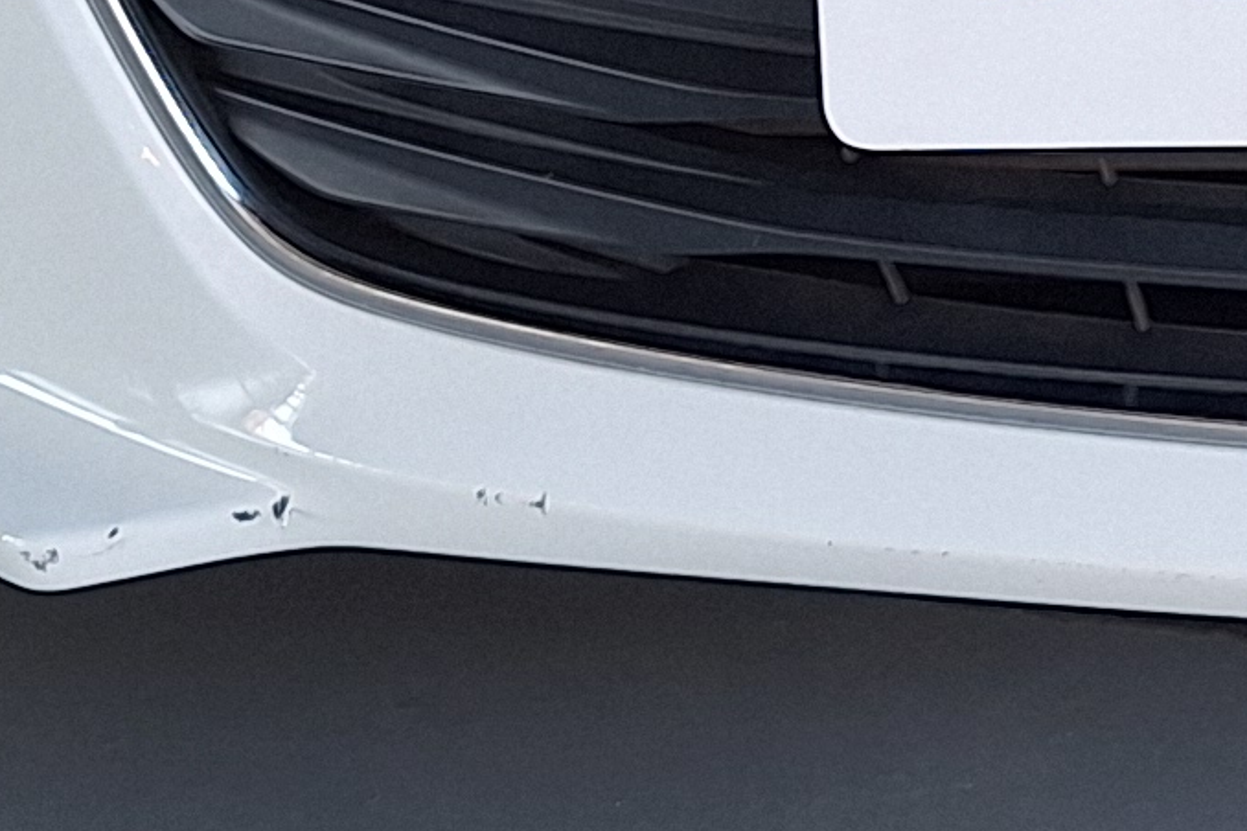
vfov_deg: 8.8
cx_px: 1374
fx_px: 4988
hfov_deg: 13.9
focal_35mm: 144
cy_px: -1061
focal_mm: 5.54
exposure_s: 1/60
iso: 40
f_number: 1.8
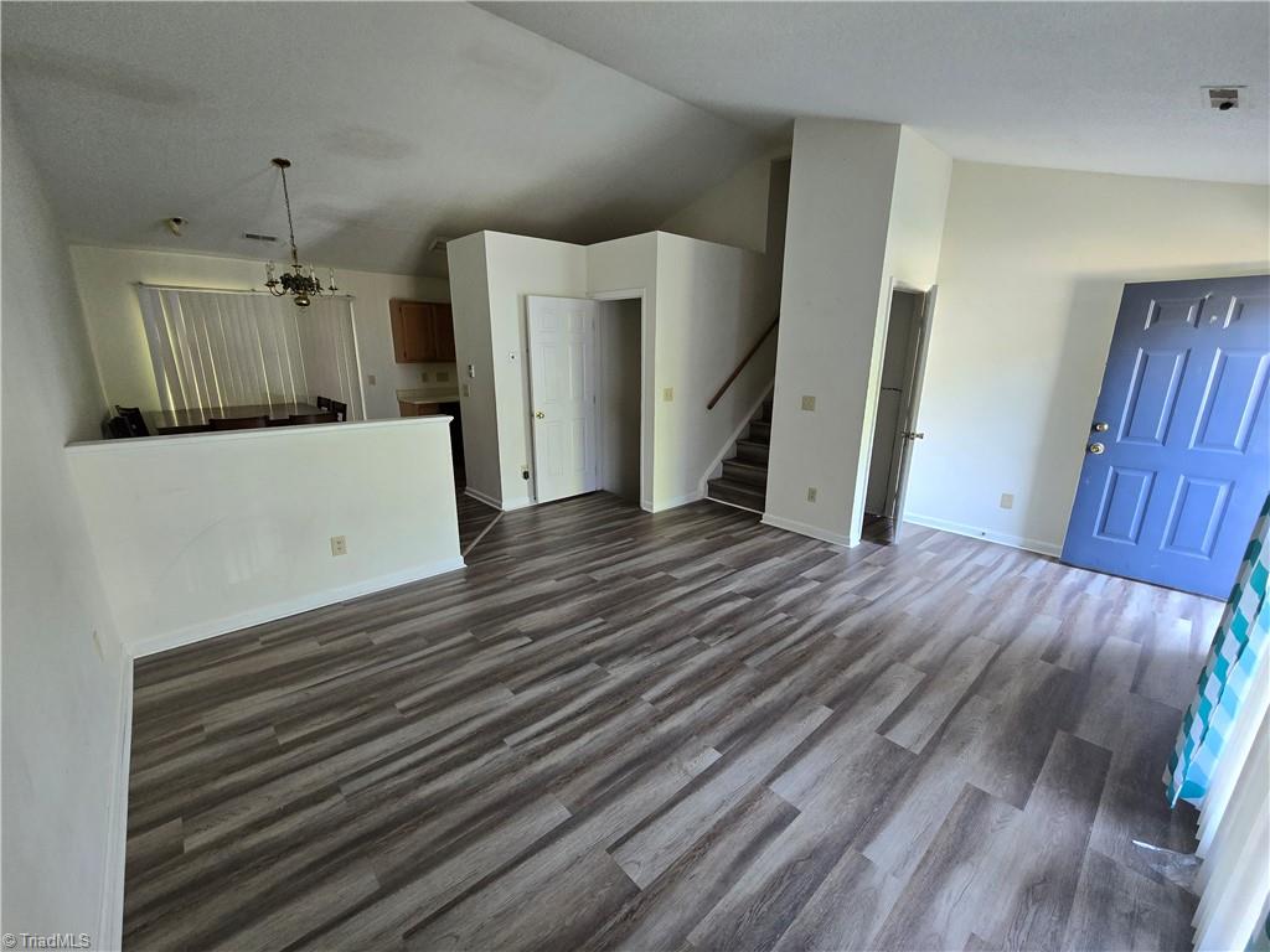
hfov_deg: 106.2
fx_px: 477
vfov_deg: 89.9
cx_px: 635
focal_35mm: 13
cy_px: 476
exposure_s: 1/60
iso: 200
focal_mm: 2.2
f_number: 2.2
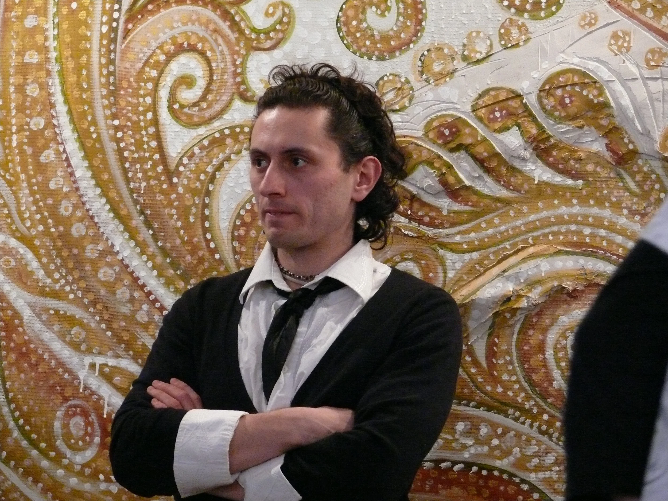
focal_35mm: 150
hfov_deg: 13.2
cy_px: 250
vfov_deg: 9.9
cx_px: 334
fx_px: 2895
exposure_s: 1/20
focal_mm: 31.8
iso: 800
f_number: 3.6
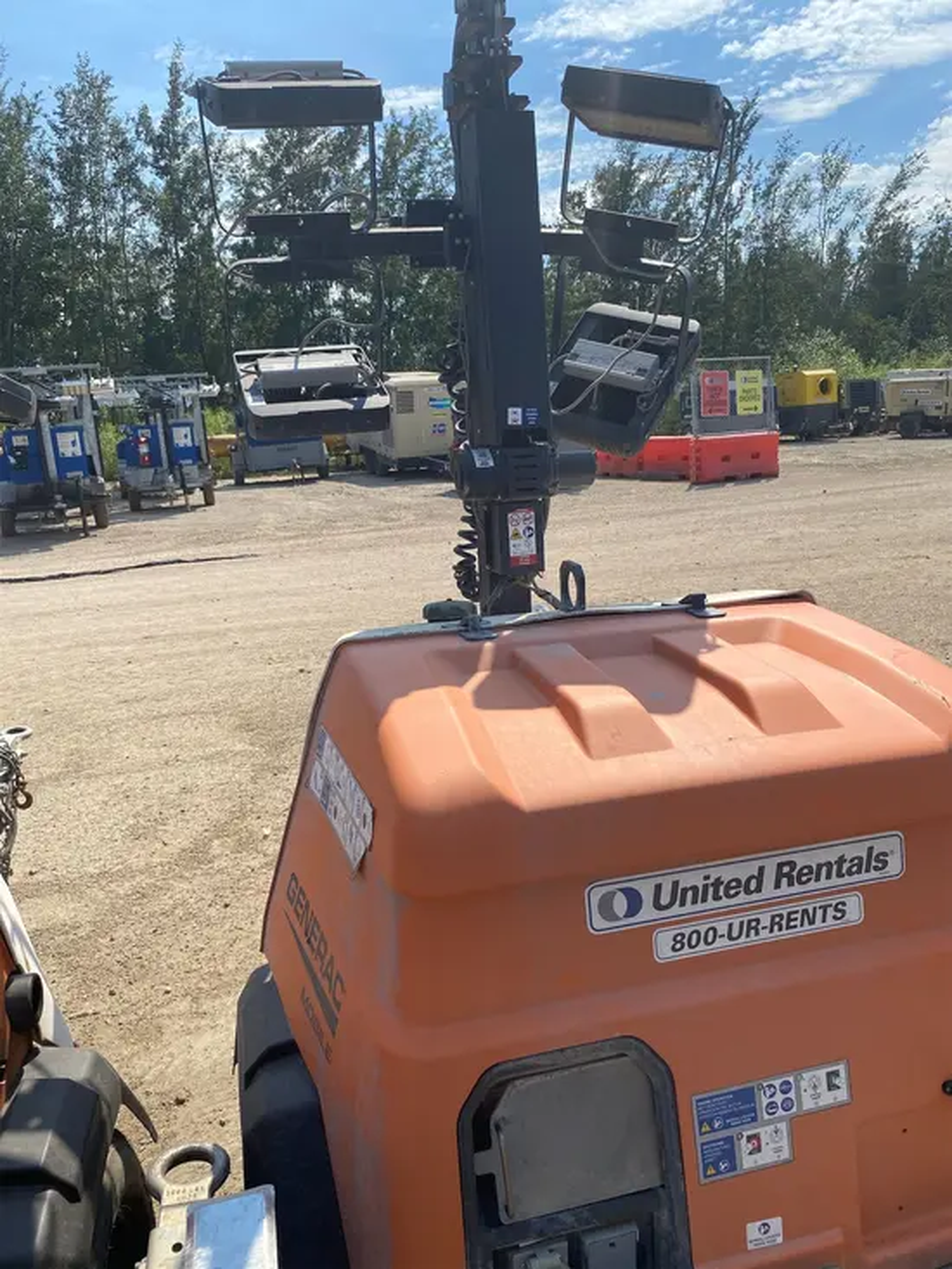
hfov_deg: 53.1
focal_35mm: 26
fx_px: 953
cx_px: 476
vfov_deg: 67.3
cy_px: 634
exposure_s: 1/3125
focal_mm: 4.25
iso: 32
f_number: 1.8
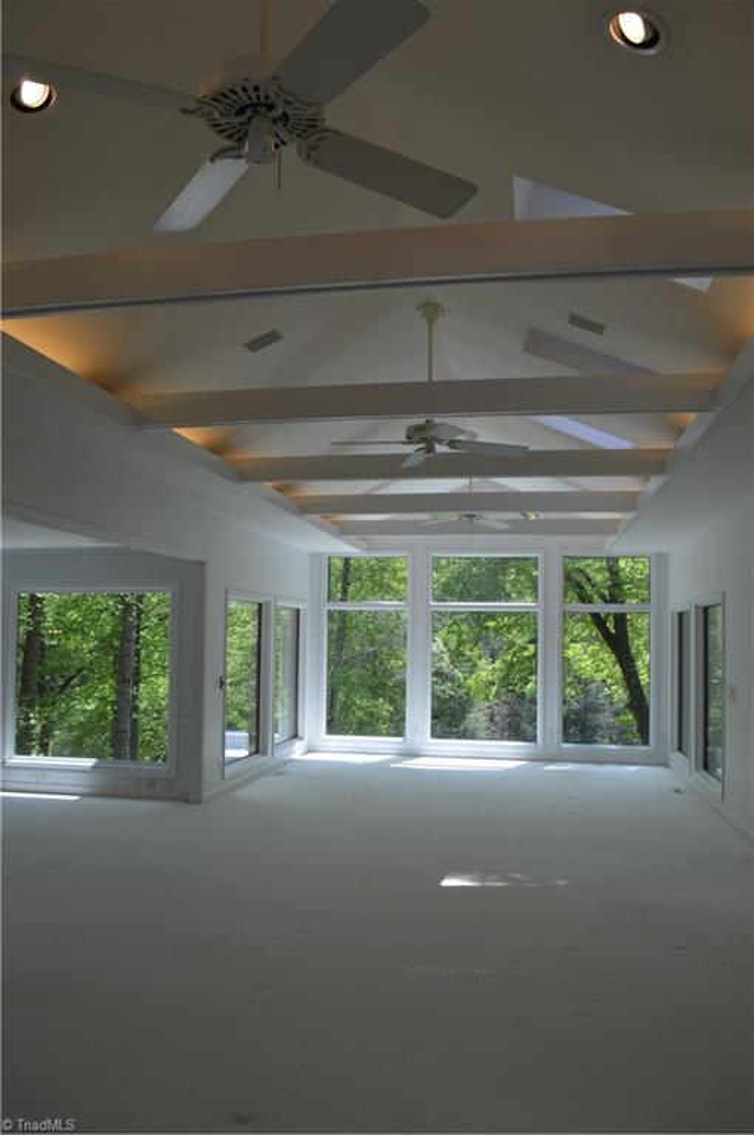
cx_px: 377
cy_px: 568
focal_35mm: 27
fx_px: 850
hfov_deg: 47.8
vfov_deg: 67.4
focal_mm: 18
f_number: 5.6
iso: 125
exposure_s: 1/125
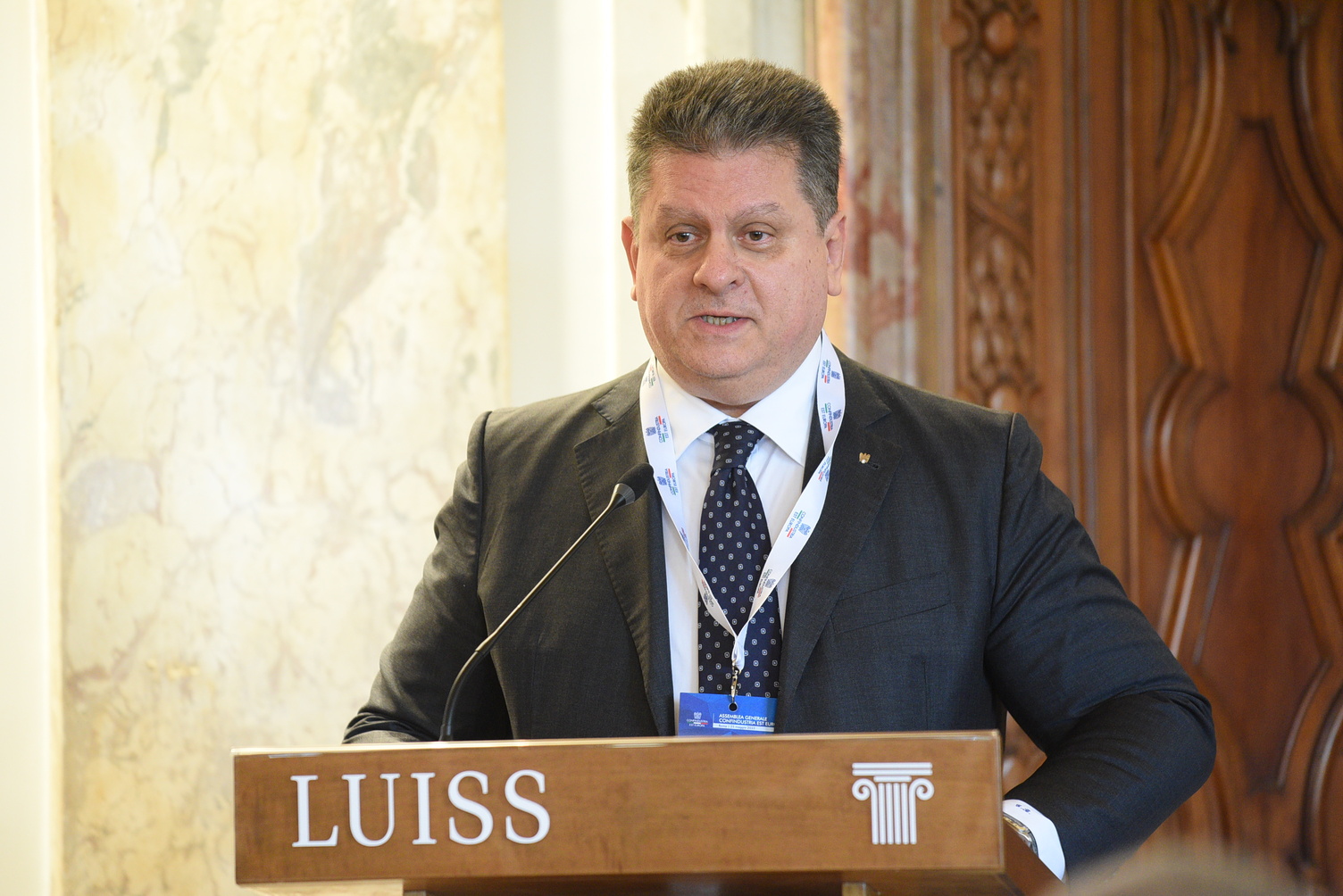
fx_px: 5411
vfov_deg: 9.5
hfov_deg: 14.1
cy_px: 448
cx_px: 672
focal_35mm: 145
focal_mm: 145
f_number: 4
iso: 4000
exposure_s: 1/200
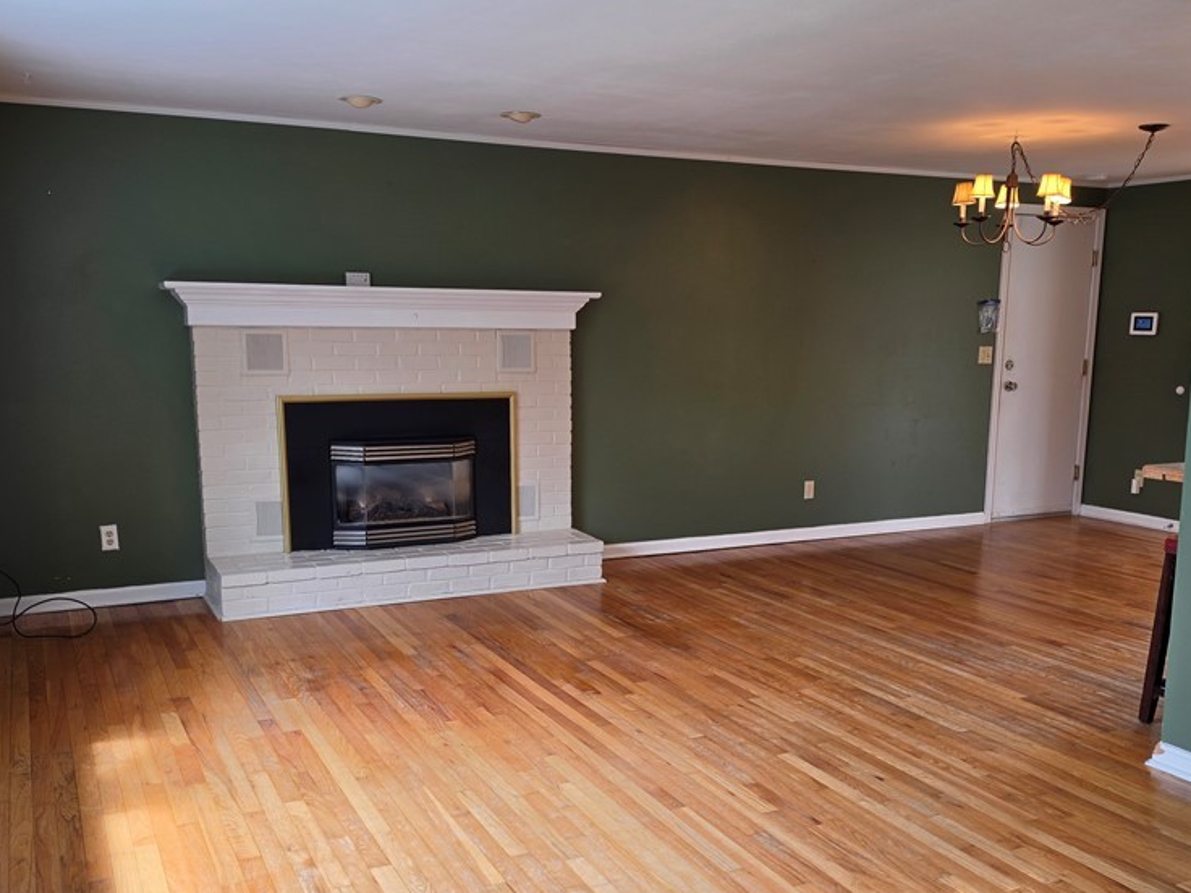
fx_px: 1101
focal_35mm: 32
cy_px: 523
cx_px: 591
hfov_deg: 56.8
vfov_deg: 44.0
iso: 32
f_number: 1.4
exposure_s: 1/120
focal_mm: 6.5
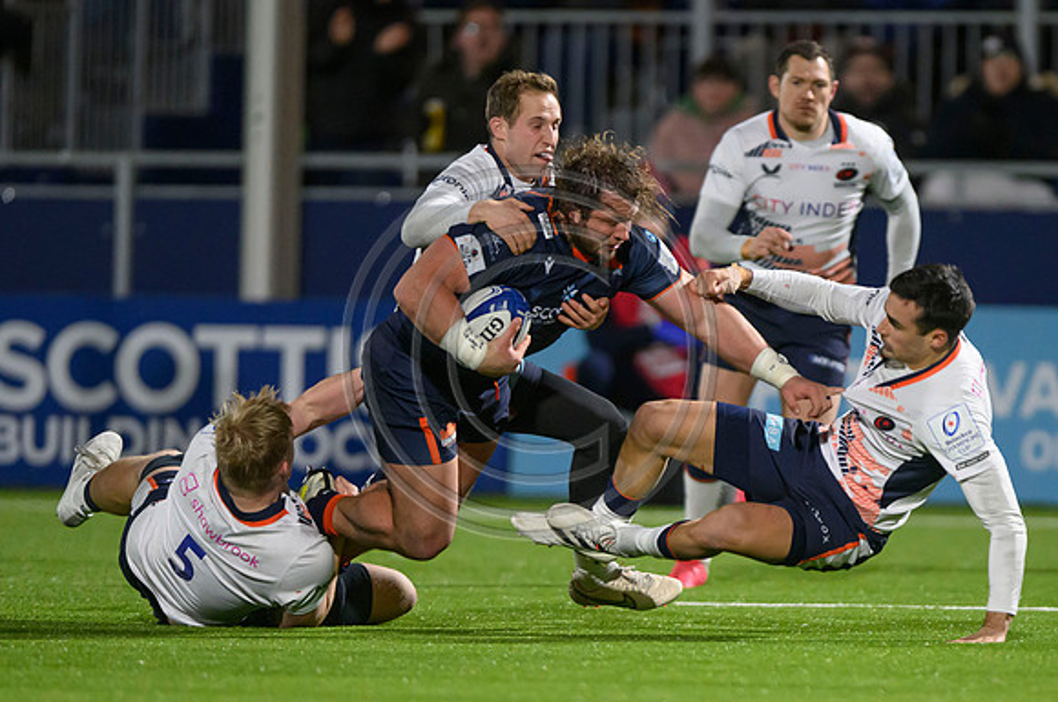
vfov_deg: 2.0
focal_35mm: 690
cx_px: 724
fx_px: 20241
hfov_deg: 3.0
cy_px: 502
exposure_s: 1/1000
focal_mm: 400
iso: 4000
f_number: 3.2
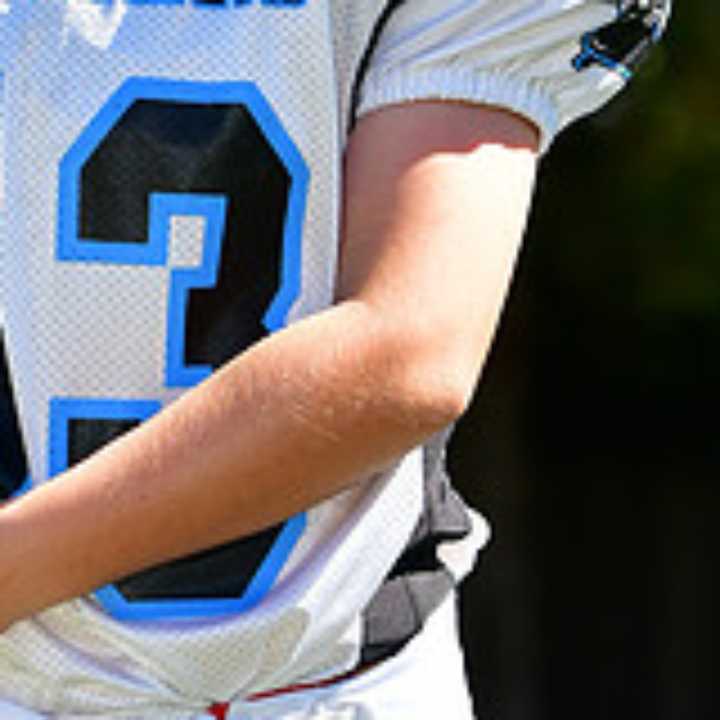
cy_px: -450
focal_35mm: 509
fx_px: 11978
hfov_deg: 3.4
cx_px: 2
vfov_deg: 3.4
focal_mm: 110
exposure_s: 1/1600
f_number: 4.5
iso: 400
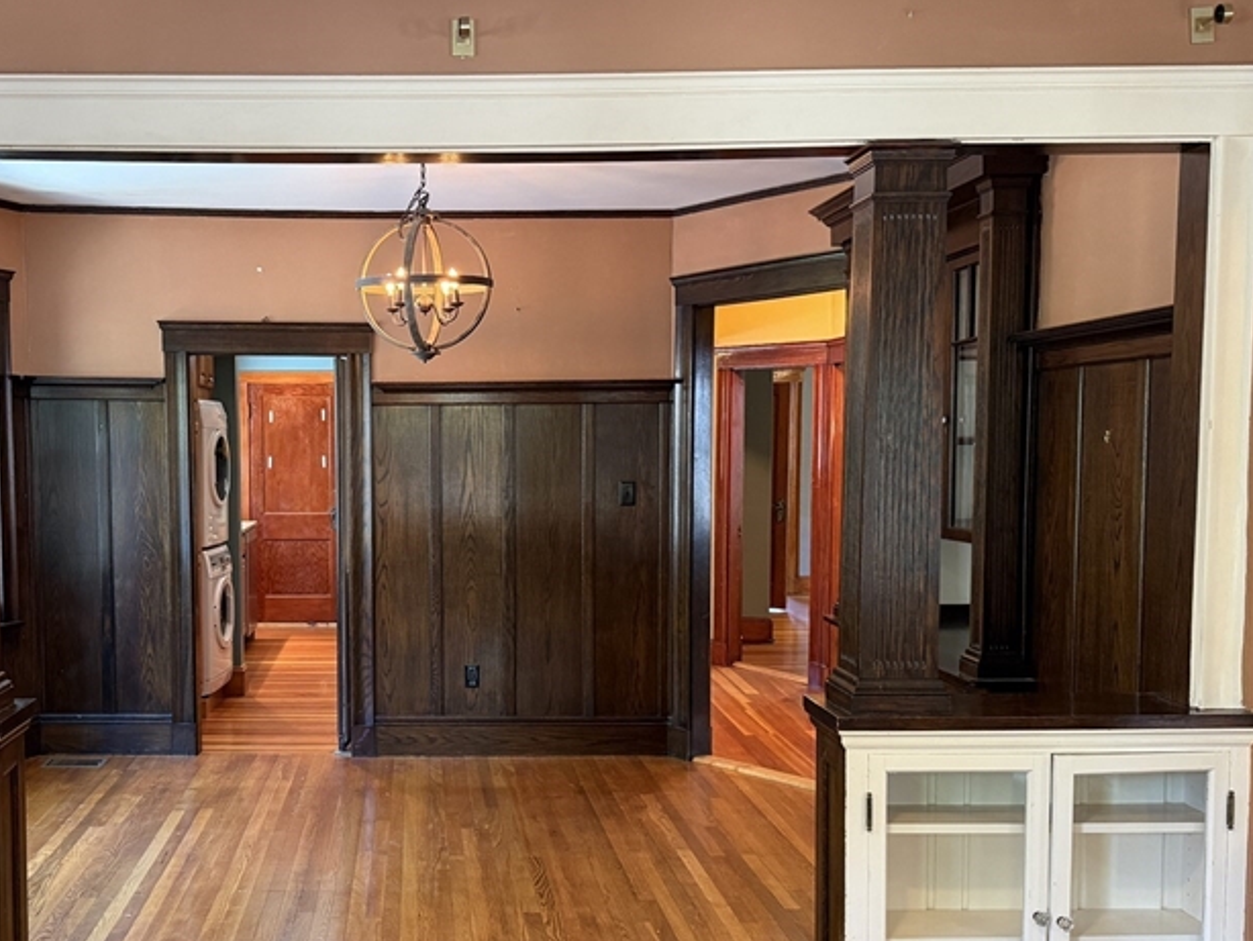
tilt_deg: -4.6
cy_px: 551
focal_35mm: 40
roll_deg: +0.4
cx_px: 437
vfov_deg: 35.9
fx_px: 1448
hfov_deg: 46.2
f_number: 1.78
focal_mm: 6.76
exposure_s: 1/60
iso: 400
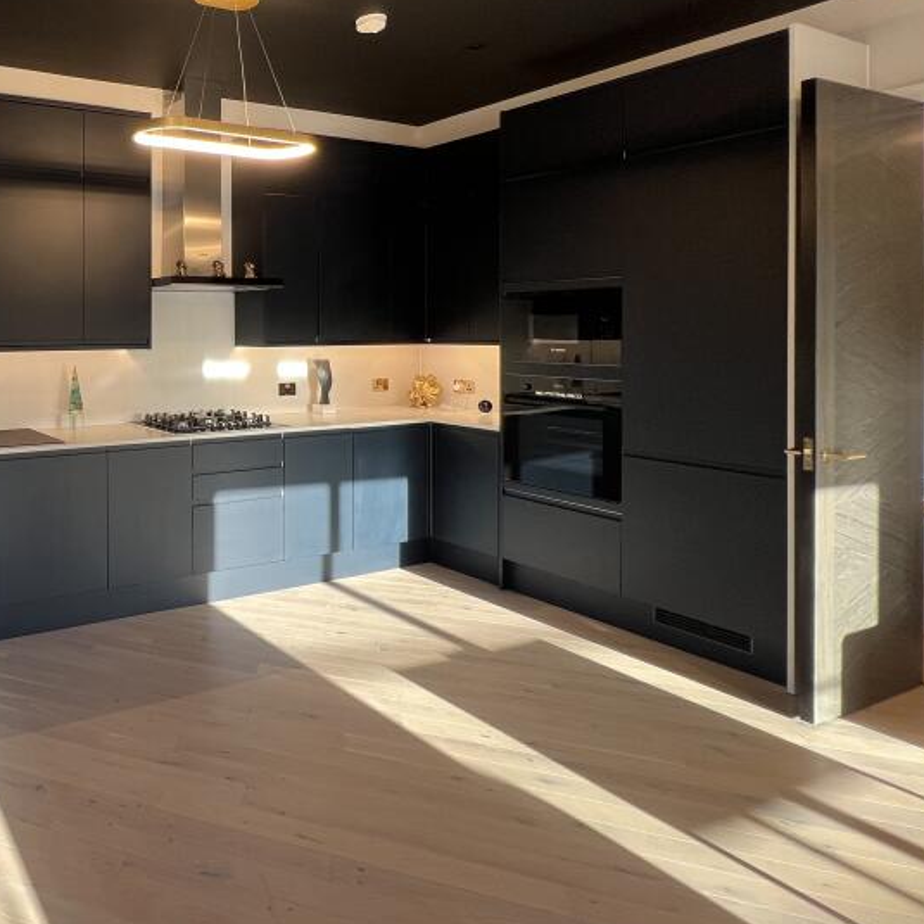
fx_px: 664
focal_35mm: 22
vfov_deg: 68.3
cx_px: 64
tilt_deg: -1.1
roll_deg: +0.2
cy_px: 335
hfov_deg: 57.8
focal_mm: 1.57
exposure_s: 1/100
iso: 80
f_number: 1.8
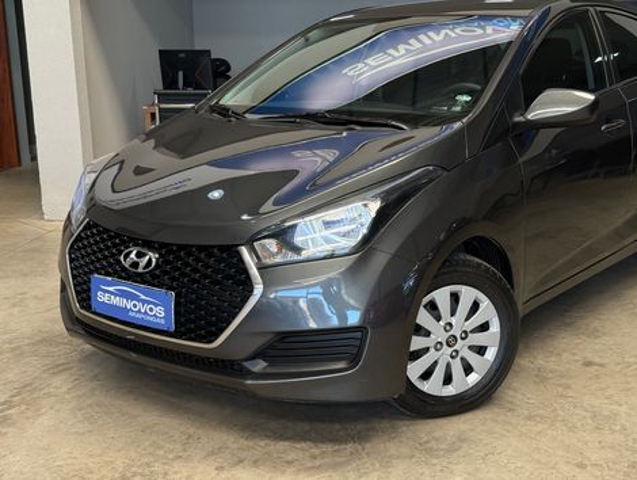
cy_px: 240
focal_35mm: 48
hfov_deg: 39.6
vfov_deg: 30.3
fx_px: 885
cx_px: 318
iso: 100
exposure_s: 1/174
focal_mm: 6.76
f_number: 1.78
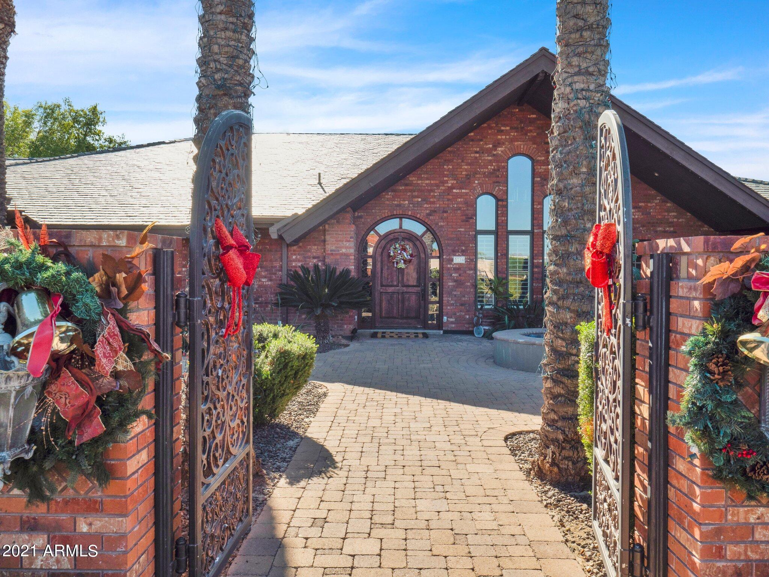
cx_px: 384
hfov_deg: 63.4
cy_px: 288
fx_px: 622
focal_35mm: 28
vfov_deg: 49.7
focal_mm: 14
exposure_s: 1/125
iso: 200
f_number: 10
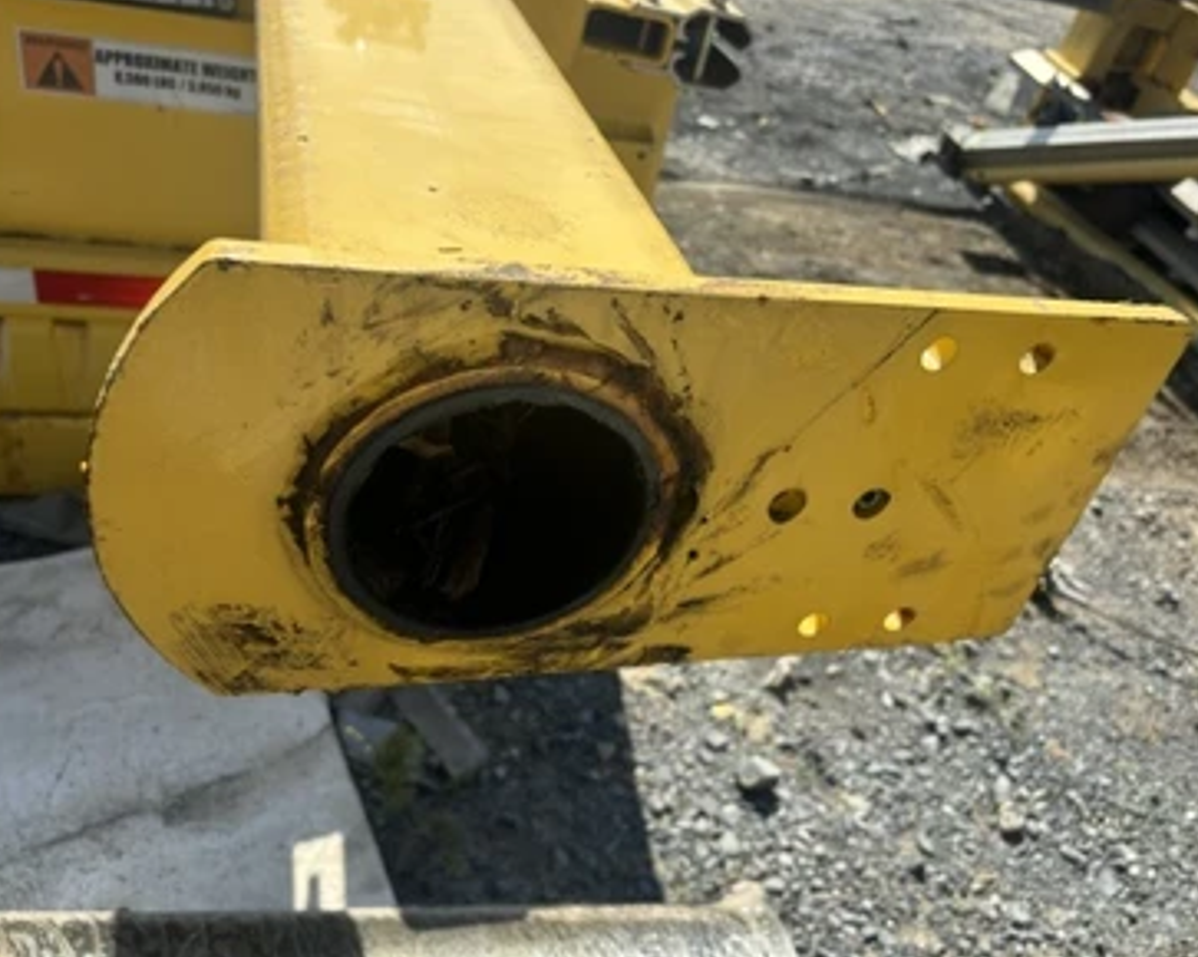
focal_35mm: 28
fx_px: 992
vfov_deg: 51.5
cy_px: 478
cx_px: 637
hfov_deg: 62.2
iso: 50
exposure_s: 1/2242
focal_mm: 5.96
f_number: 1.6
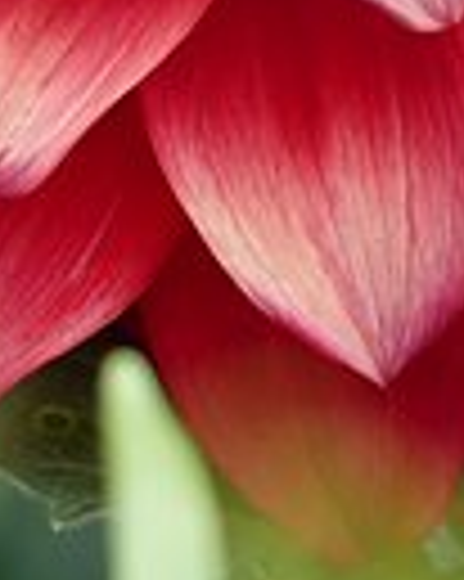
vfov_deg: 1.4
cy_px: -265
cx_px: 374
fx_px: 22961
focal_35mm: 1336
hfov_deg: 1.2
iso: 100
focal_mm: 62.1
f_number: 3.5
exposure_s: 1/160
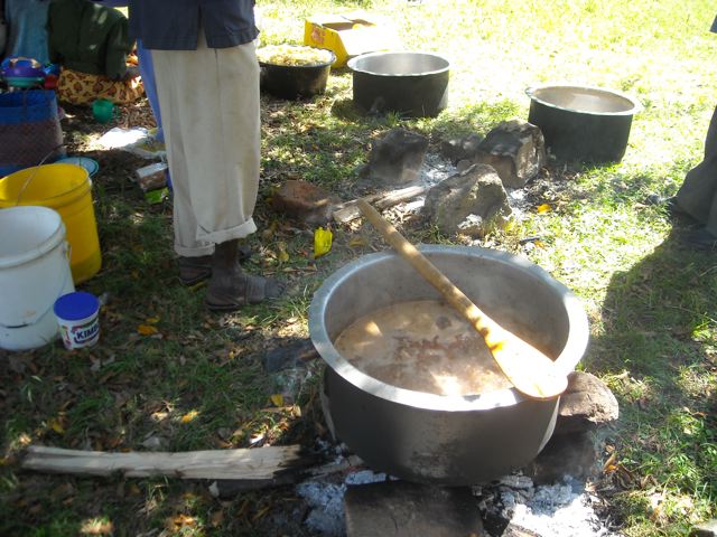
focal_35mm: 35
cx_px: 358
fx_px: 725
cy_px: 268
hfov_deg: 52.6
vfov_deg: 40.7
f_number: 2.8
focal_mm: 5.7
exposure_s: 1/125
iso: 64
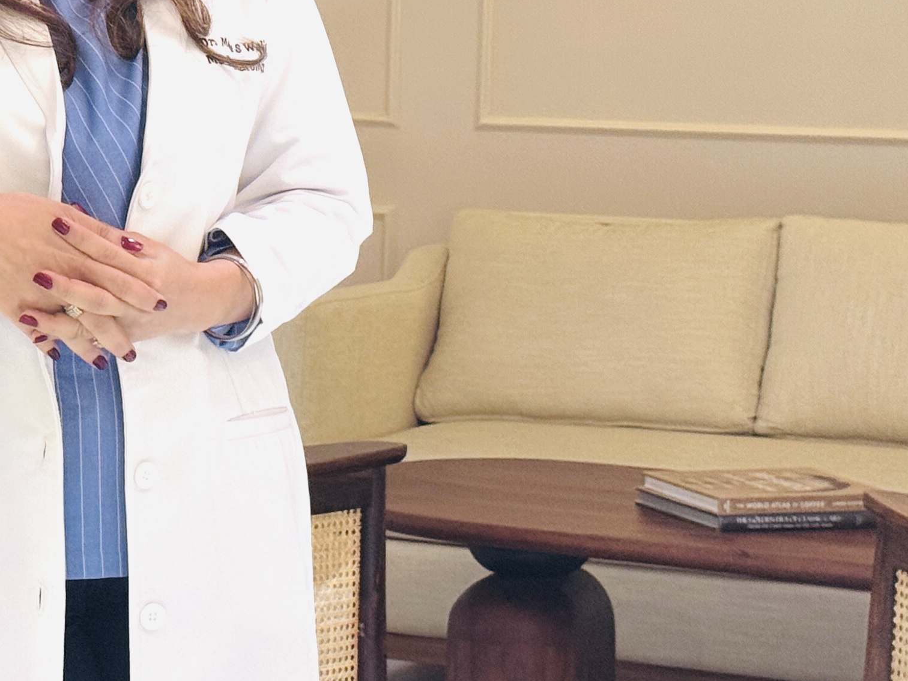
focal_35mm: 128
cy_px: 230
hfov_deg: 14.9
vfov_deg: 11.6
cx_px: -193
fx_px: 3358
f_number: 1.78
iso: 125
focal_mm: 6.76
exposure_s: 1/100
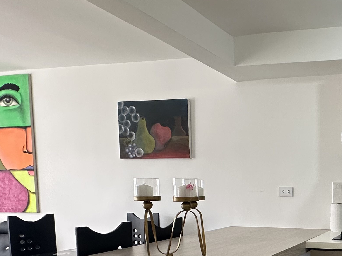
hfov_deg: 41.6
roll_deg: -2.3
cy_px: 211
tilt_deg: -3.4
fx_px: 356
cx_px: 371
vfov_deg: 37.9
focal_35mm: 36
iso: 200
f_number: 2.2
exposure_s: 1/120
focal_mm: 2.22
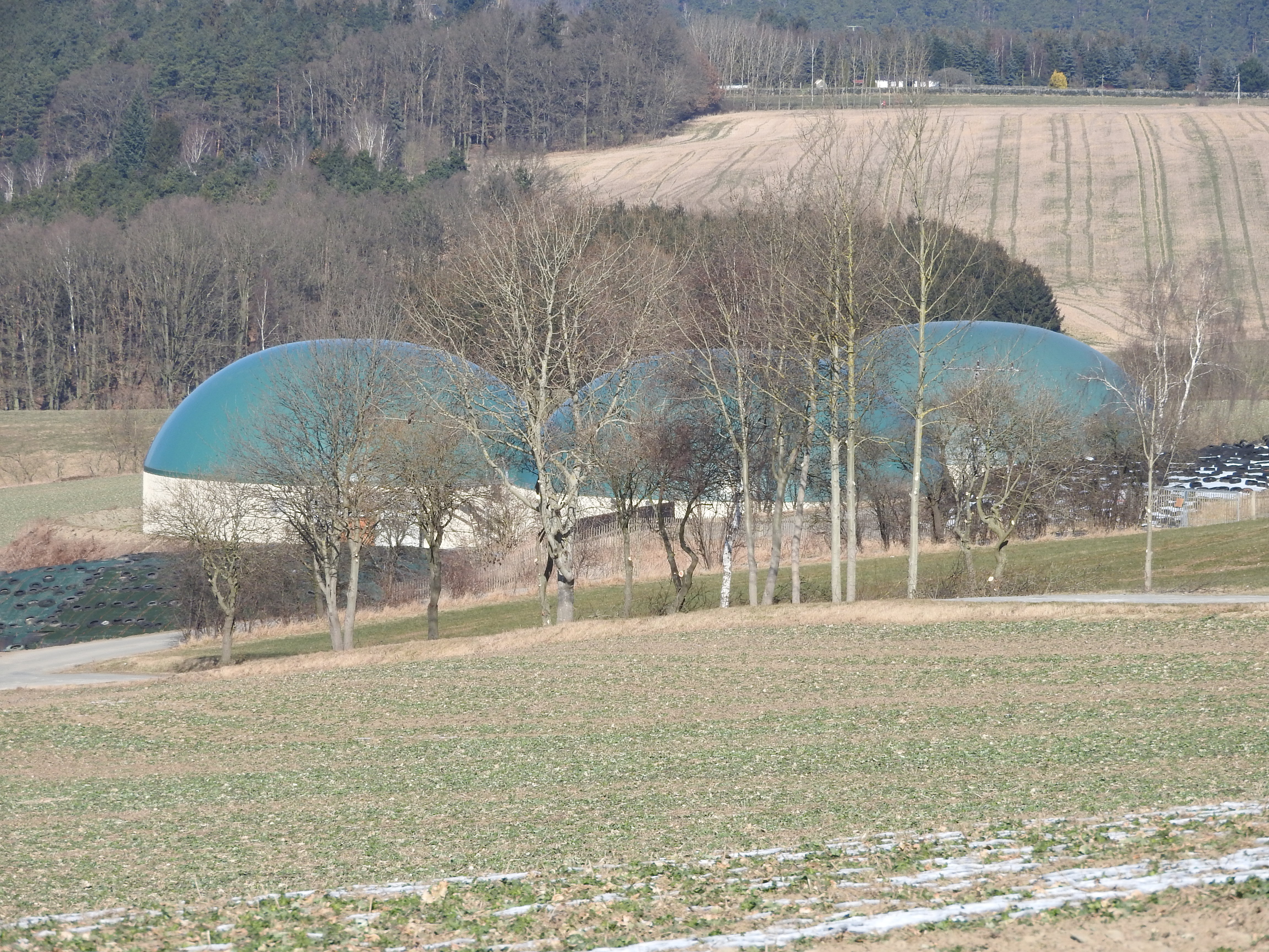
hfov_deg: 7.9
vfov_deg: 5.9
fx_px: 9165
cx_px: 634
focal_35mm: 250
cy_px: 476
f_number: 5.5
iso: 100
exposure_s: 1/400
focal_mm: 44.8
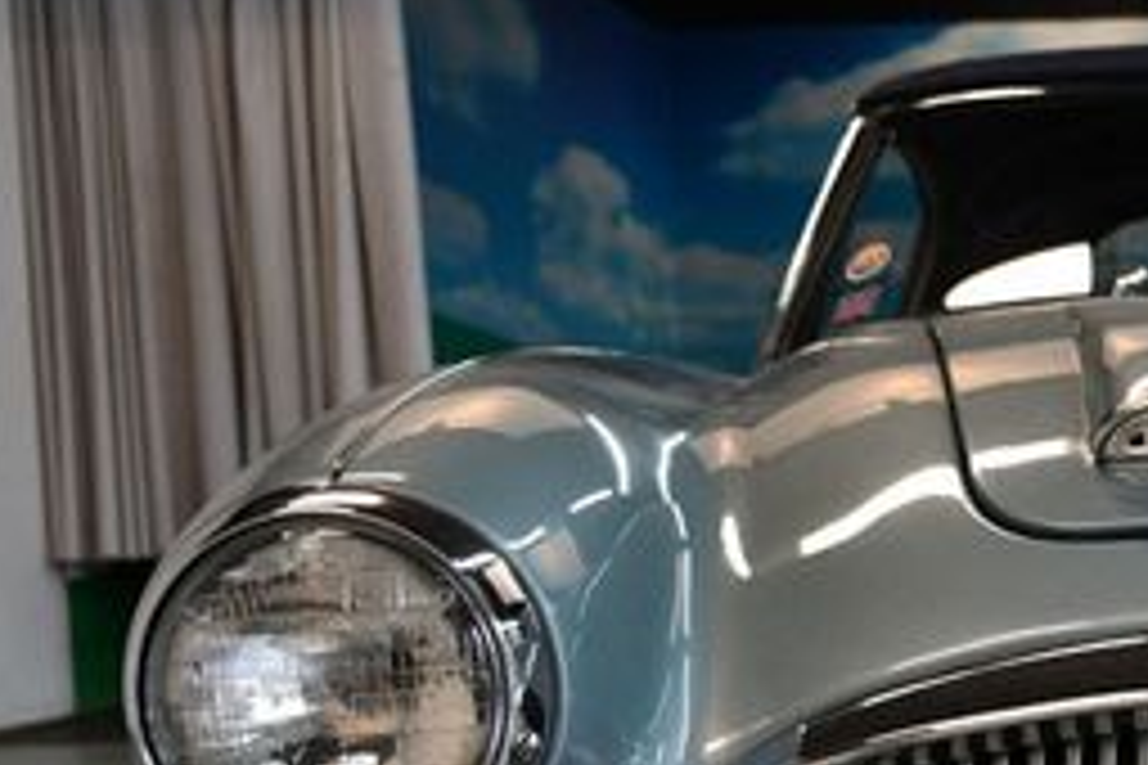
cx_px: 1405
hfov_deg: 19.5
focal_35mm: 98
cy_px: 720
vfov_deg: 13.8
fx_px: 3125
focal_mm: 26
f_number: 3.8
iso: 900
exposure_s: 1/125
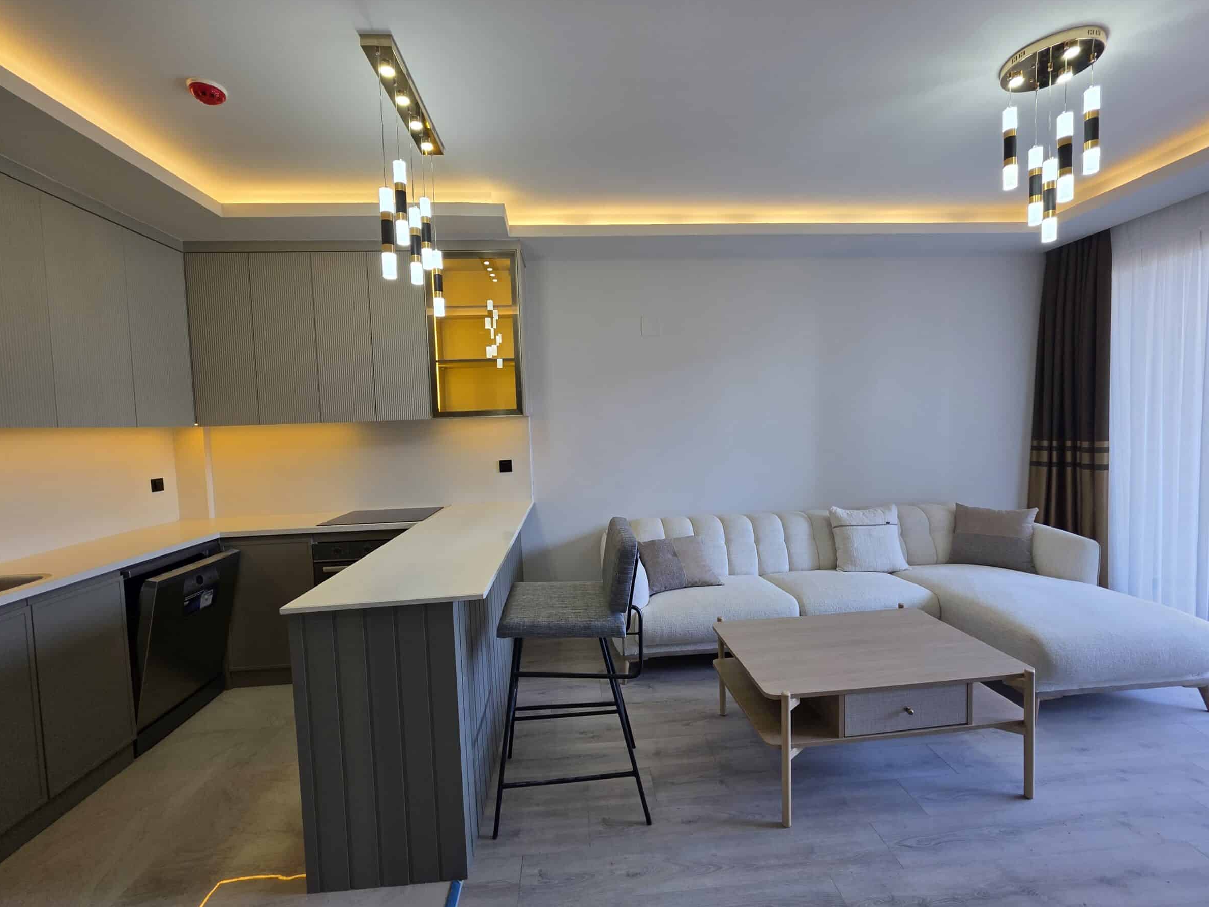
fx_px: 489
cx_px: 607
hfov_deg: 102.1
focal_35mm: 14
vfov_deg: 85.7
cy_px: 453
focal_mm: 2.2
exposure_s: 1/100
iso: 64
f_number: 1.9
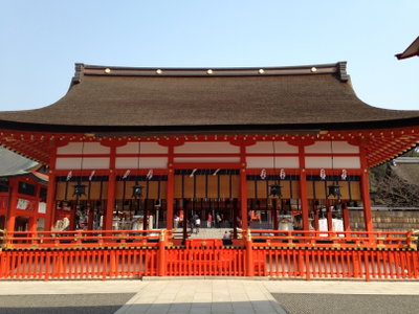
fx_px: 399
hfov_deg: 55.4
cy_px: 157
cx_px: 210
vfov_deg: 42.9
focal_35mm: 33
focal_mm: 4.12
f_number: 2.4
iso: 50
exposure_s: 1/889
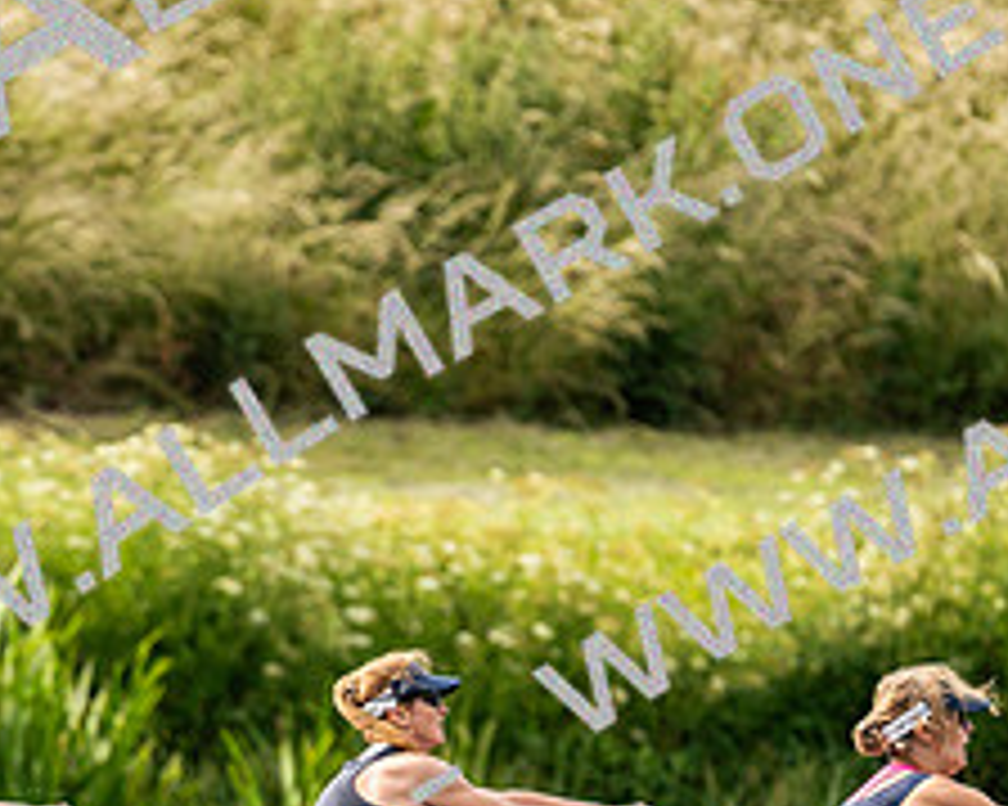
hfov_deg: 1.3
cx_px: 207
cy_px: 808
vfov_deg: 1.1
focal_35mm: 1461
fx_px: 43567
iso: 500
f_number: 6.3
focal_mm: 600
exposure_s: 1/2000
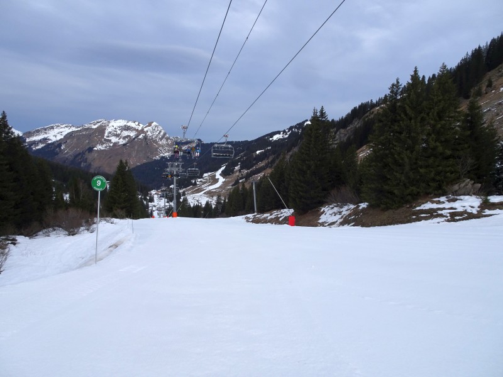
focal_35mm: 24
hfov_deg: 71.6
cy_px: 188
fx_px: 349
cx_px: 252
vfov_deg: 56.8
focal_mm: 4.1
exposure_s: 1/200
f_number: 3.5
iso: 80
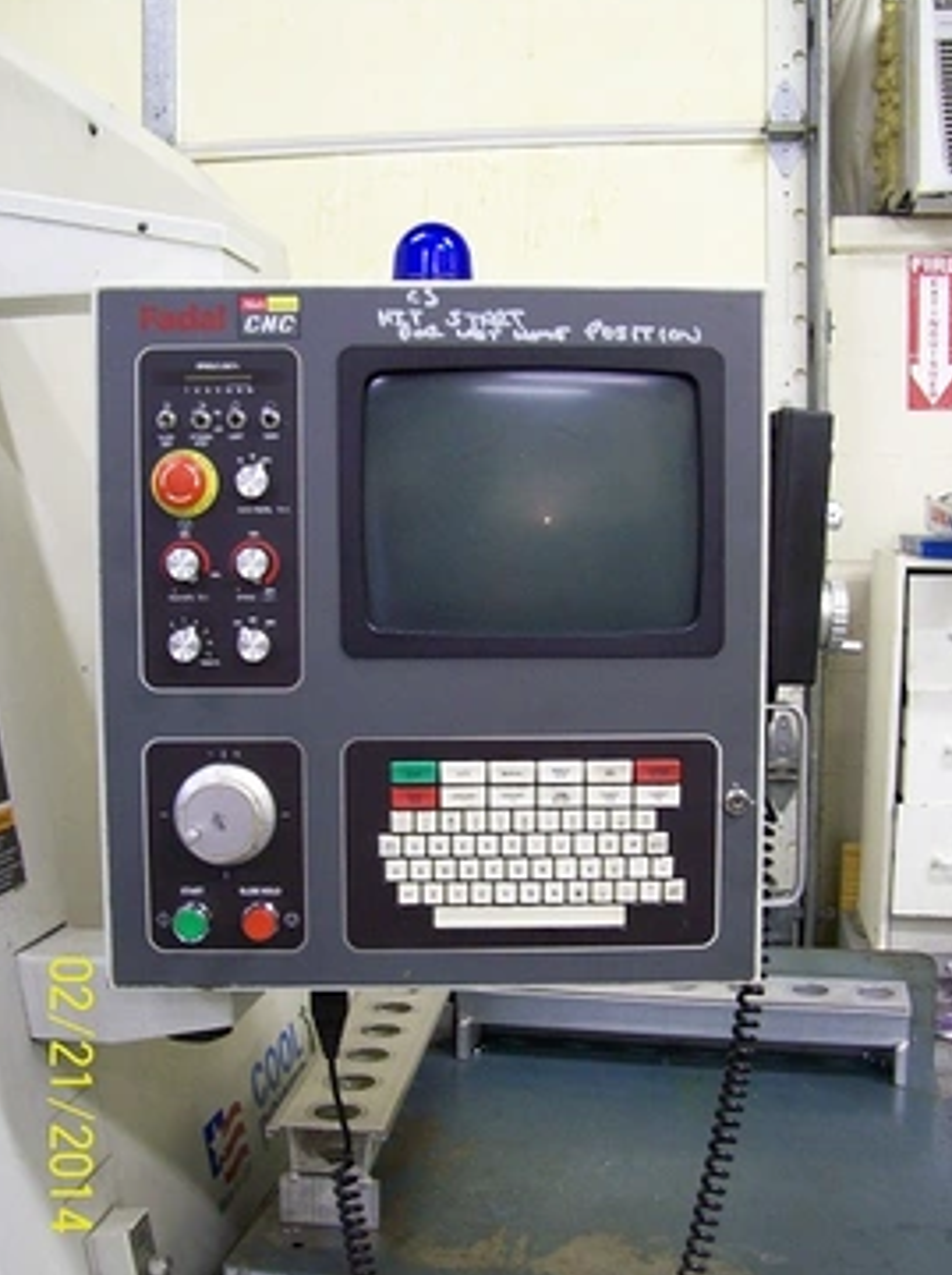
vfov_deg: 46.9
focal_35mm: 40
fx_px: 1470
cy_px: 627
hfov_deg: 35.9
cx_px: 497
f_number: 2.7
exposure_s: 1/8
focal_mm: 6
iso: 168
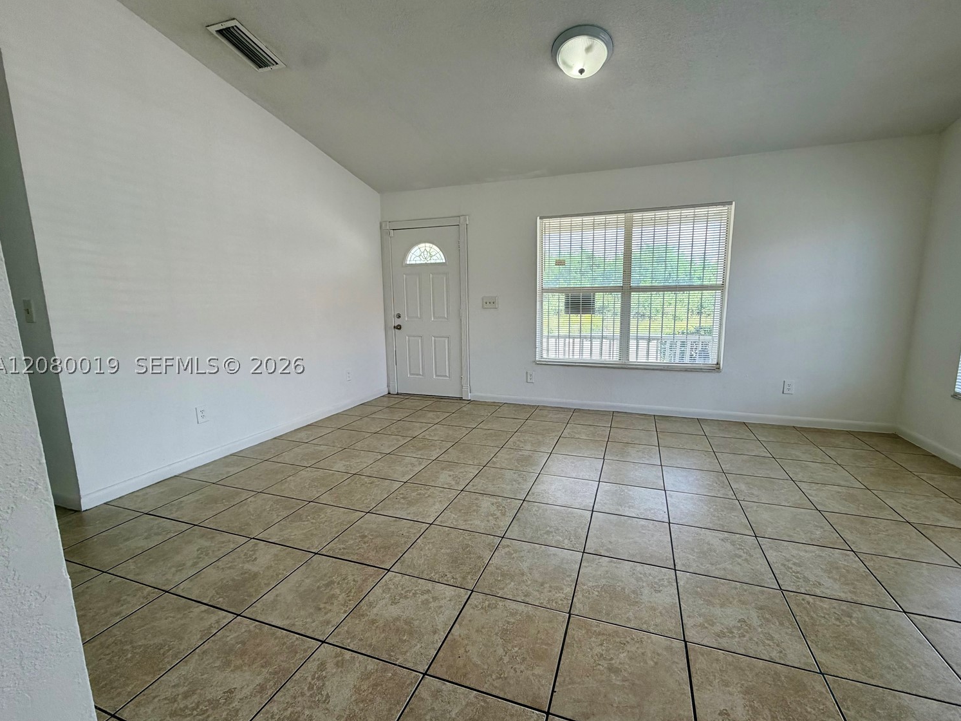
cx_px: 501
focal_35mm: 15
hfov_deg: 98.1
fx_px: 416
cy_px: 365
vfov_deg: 81.8
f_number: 2.2
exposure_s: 1/120
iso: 80
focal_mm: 2.22
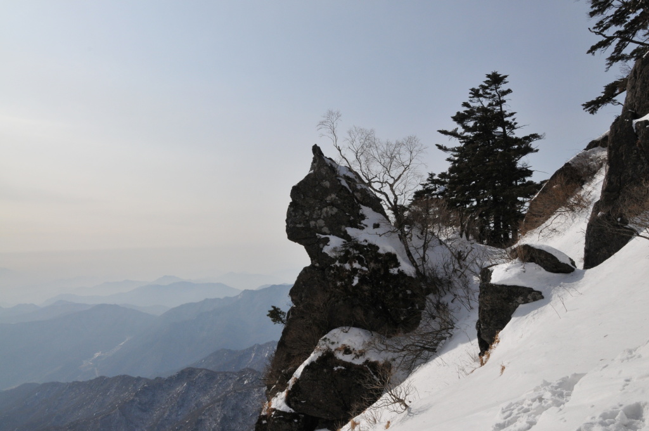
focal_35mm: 36
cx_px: 324
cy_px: 216
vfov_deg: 36.8
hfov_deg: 53.2
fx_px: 648
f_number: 18
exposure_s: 1/1250
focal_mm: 24
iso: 640
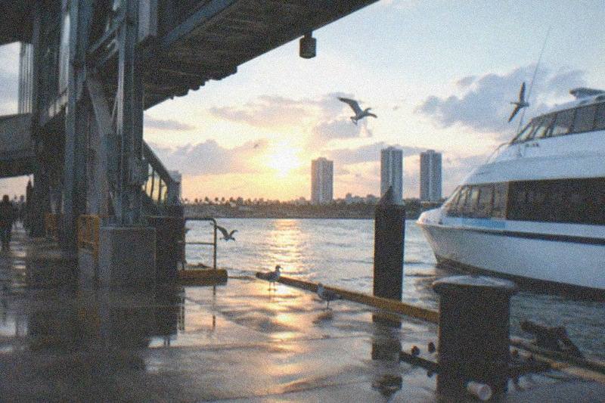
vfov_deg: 35.9
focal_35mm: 37
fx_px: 622
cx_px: 302
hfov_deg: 51.9
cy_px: 202
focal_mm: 37
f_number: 2.5
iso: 2500
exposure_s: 1/125
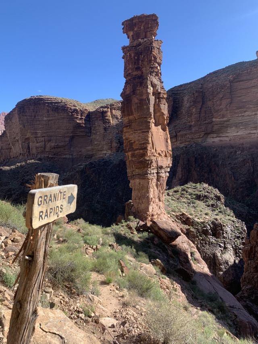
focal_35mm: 26
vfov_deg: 67.3
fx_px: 258
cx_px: 129
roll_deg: +4.1
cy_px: 172
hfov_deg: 53.1
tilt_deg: +0.4
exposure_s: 1/919
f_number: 1.8
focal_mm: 4.25
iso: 25
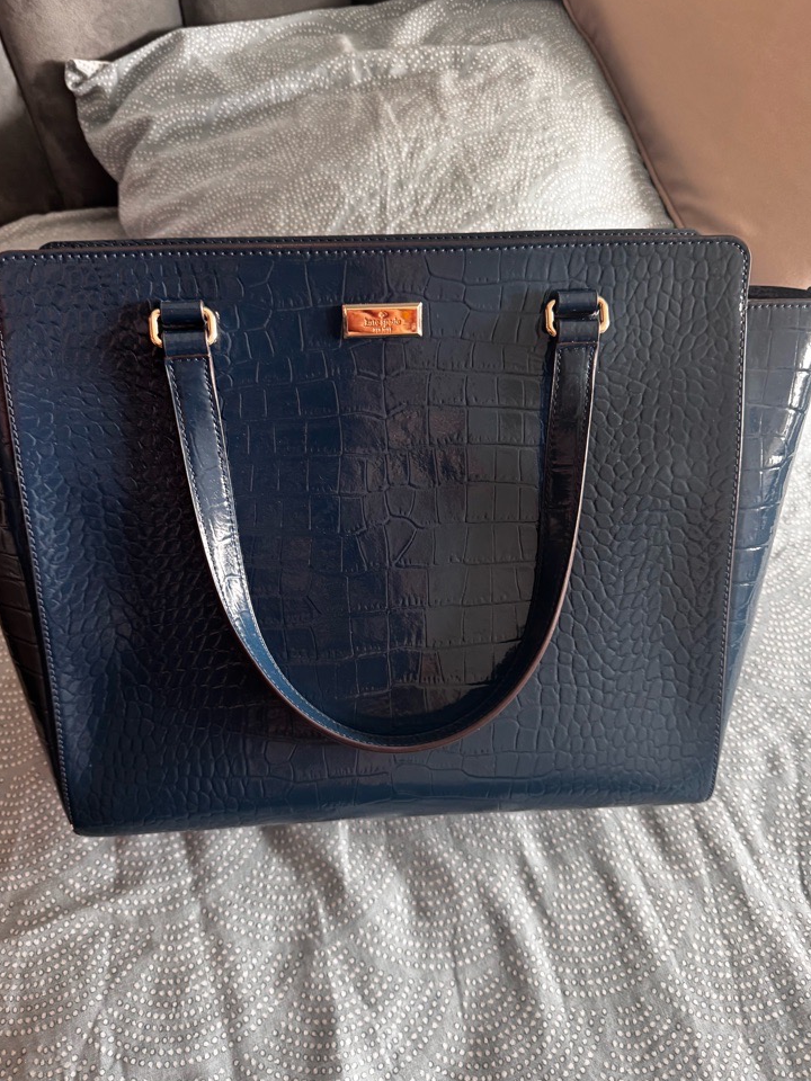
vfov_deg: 69.4
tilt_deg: -53.8
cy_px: 551
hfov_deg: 54.9
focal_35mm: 25
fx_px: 781
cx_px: 398
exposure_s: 1/60
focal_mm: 6.76
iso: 320
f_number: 1.78
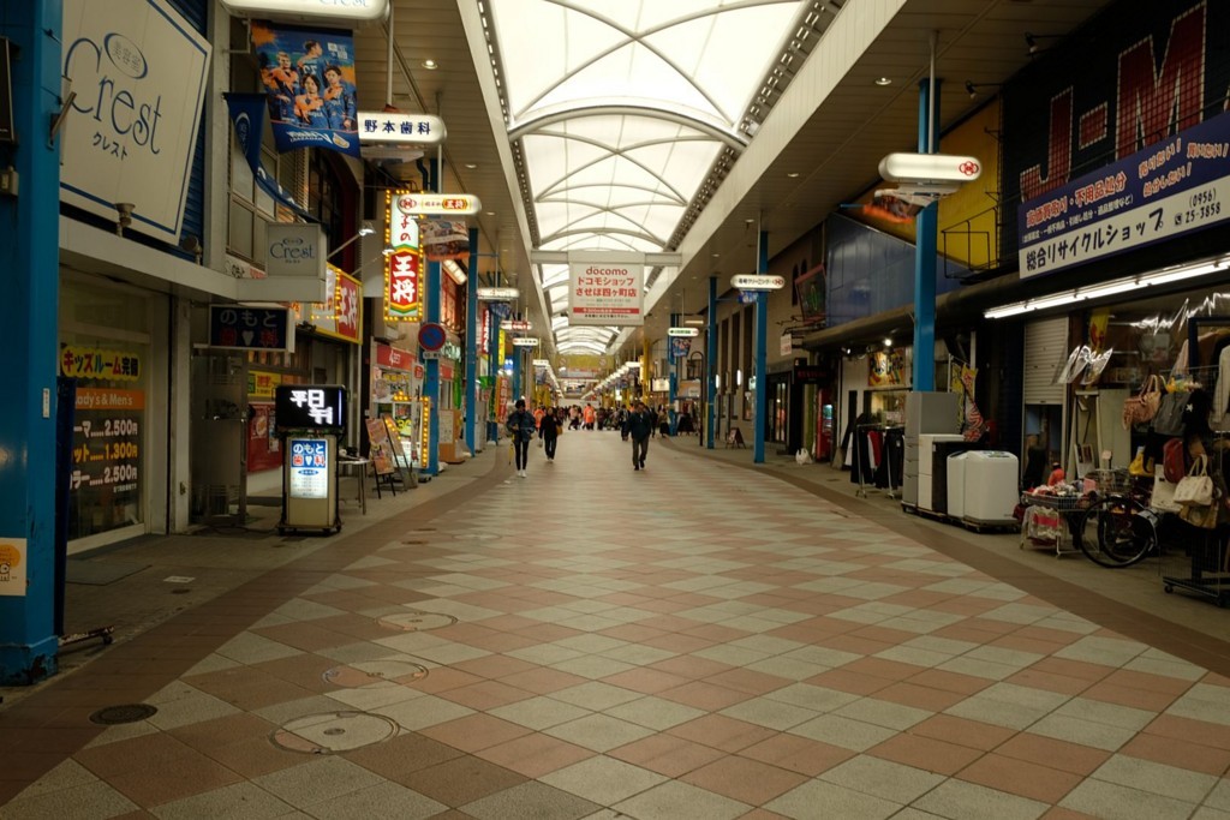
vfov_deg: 47.9
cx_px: 615
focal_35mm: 27
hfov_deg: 67.4
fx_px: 923
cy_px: 410
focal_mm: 18
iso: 200
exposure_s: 1/15
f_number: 8
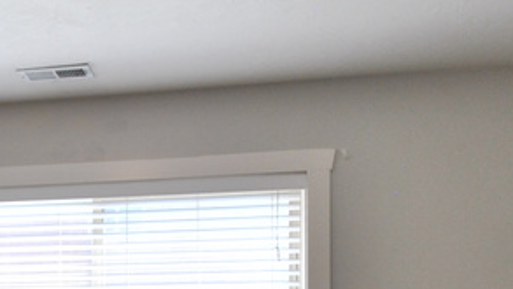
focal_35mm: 55
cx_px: 67
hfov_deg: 35.9
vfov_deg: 20.2
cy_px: 362
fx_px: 748
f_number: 5
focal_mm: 10
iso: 200
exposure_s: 1/100
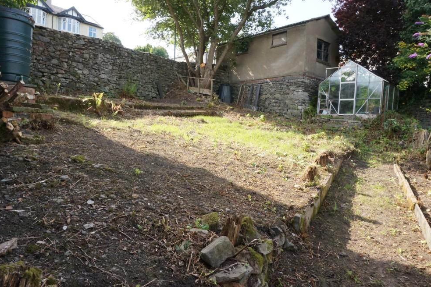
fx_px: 299
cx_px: 216
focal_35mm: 25
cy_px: 142
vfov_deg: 51.3
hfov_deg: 71.5
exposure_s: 1/250
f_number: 16
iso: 1600
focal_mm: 16
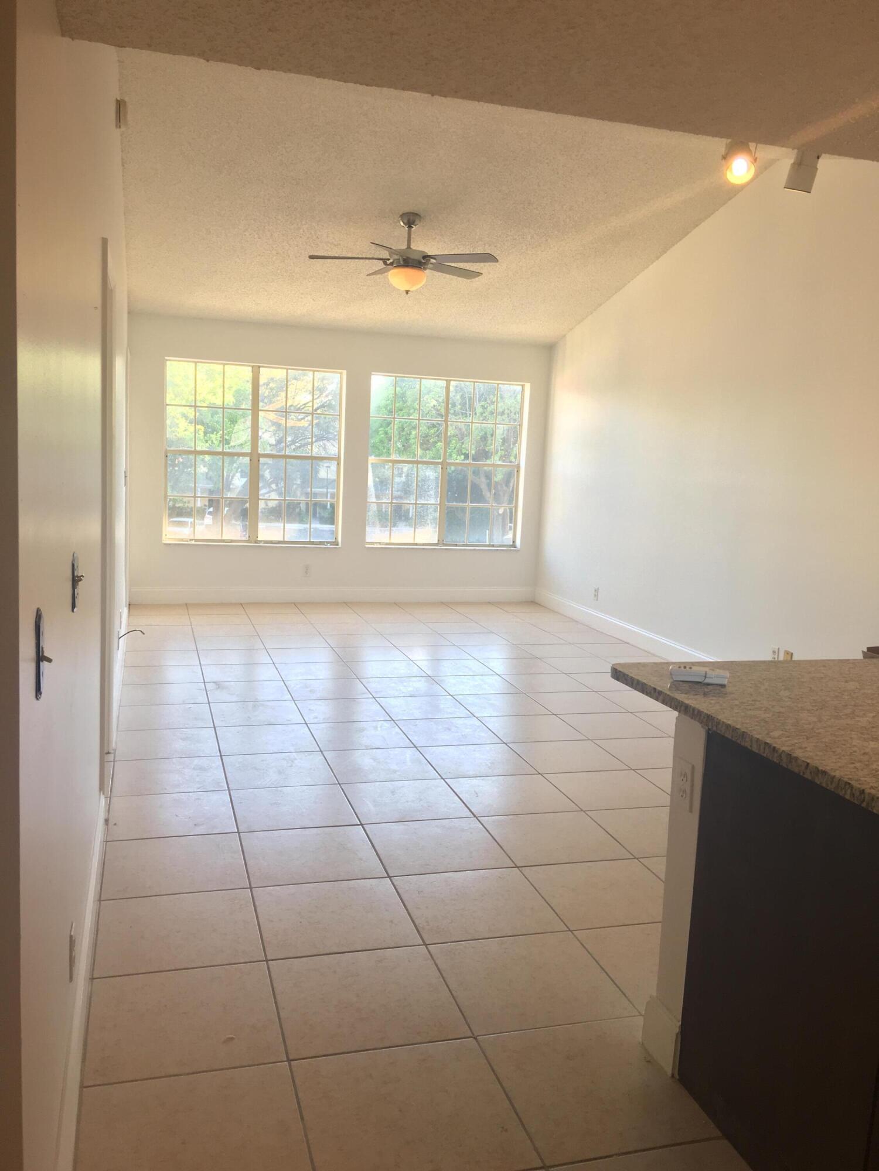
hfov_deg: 48.2
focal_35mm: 29
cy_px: 586
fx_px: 982
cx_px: 440
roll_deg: -1.6
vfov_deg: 61.7
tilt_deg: -7.5
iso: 32
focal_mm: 4.15
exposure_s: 1/30
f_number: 2.2
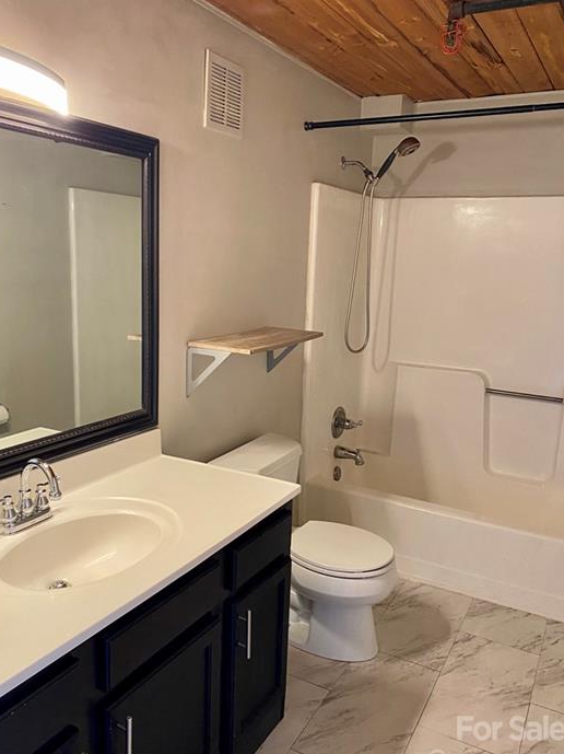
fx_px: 631
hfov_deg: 48.2
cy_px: 385
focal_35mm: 29
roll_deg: -2.5
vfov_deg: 61.7
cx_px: 266
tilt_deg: -11.0
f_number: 1.8
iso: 320
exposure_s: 1/60
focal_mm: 4.25
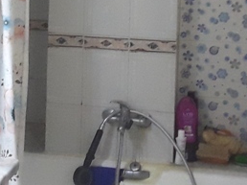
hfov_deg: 20.8
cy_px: -19
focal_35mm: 93
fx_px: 663
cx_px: 46
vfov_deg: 15.4
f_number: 1.9
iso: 250
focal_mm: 2.2
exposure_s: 1/33
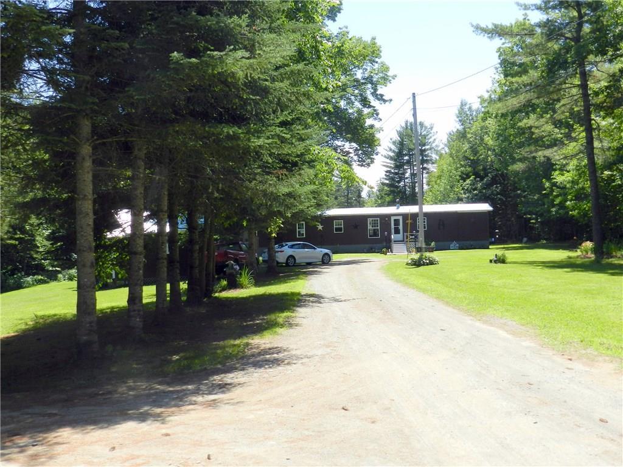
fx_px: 684
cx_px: 312
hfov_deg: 49.0
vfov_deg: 37.7
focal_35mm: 38
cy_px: 234
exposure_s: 1/640
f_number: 4
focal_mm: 6.7
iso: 160
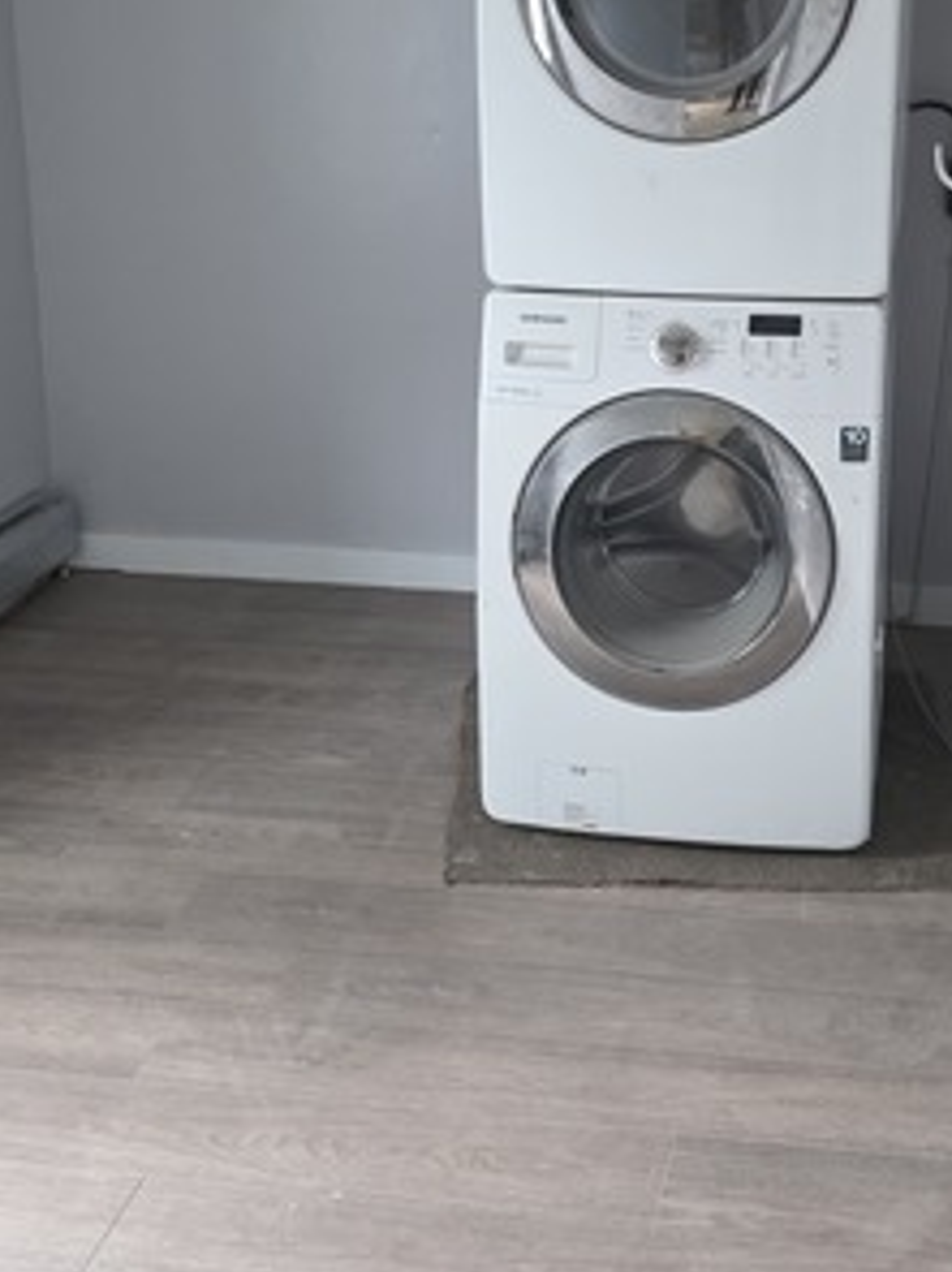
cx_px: 620
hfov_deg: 27.9
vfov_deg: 36.5
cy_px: 433
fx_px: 1908
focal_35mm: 52
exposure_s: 1/120
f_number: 1.7
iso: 800
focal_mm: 6.25
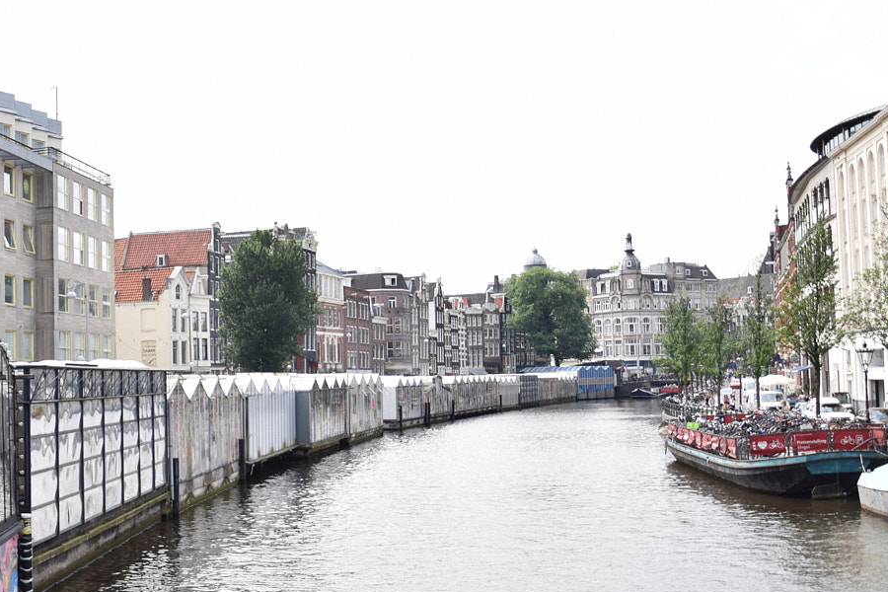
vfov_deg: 28.1
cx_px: 218
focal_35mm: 48
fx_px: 1184
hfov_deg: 39.9
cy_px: 303
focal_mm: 18
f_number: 4
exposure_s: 1/1250
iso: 400
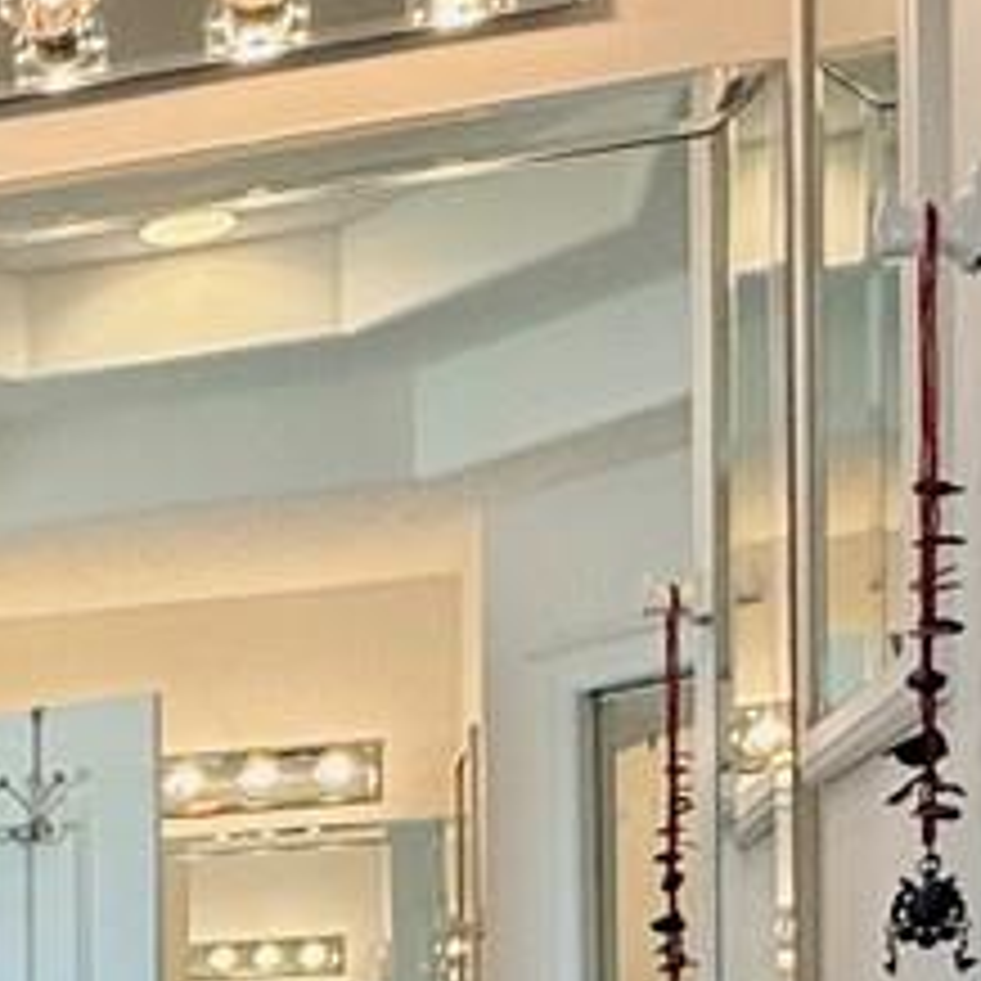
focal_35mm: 91
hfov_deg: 15.1
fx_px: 2918
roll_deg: +0.8
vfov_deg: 17.8
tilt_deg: -0.6
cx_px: -1048
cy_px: 1287
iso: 64
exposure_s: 1/120
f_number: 2.2
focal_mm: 2.22
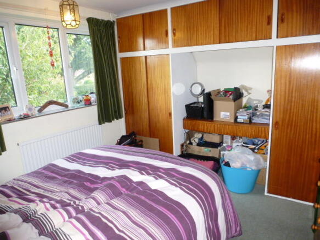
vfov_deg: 56.8
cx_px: 160
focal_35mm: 24
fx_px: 222
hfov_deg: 71.6
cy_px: 120
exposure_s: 1/60
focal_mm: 4.3
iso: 320
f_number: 3.3
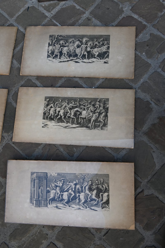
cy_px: 124
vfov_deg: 60.7
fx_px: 211
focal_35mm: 31
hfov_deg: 42.6
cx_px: 82
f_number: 5.6
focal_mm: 20.5
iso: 180
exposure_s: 1/250
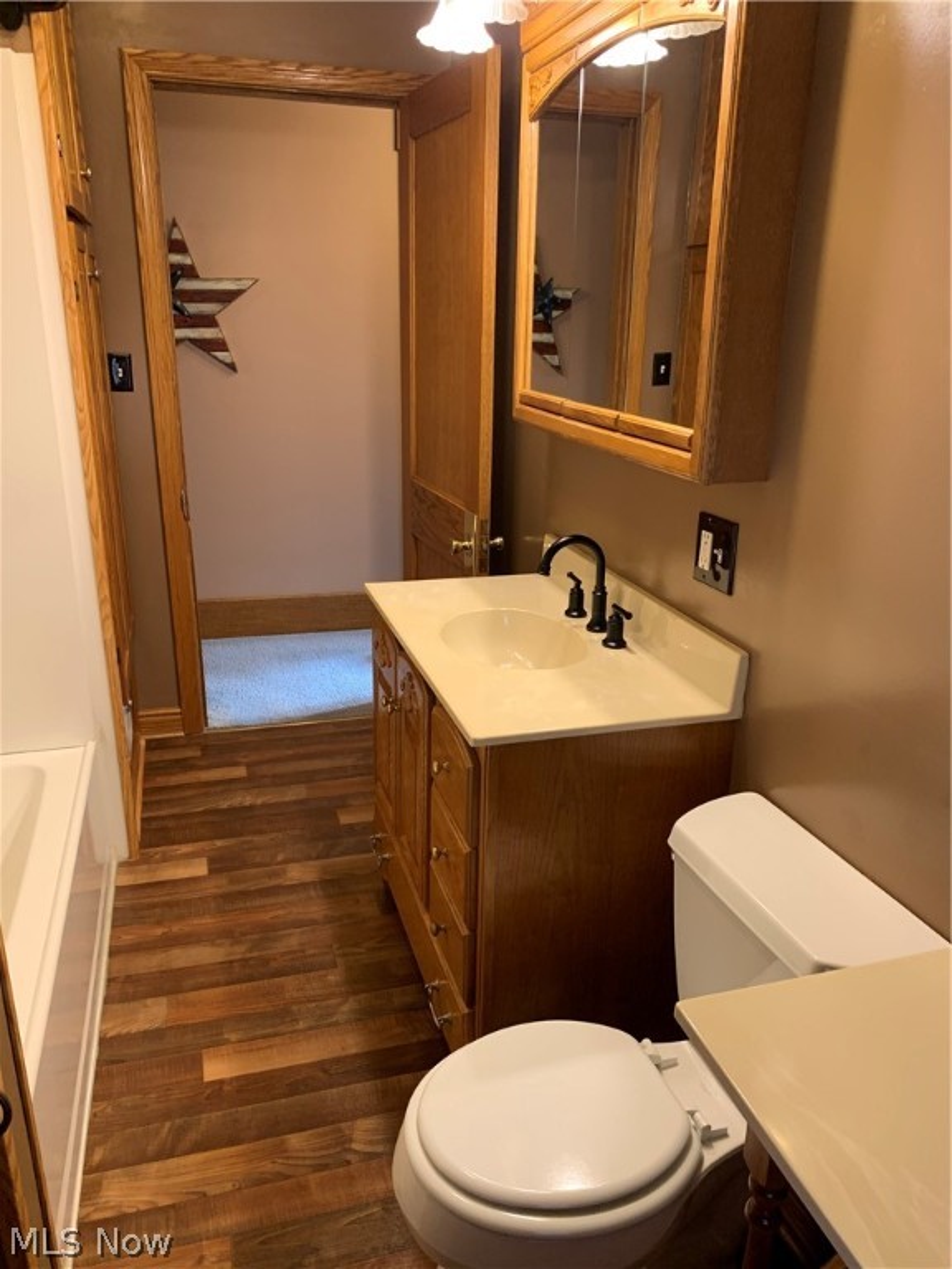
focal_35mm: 26
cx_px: 476
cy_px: 634
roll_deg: -0.7
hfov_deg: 53.1
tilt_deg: -18.6
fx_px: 953
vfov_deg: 67.3
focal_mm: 4.25
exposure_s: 1/60
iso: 160
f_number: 1.8
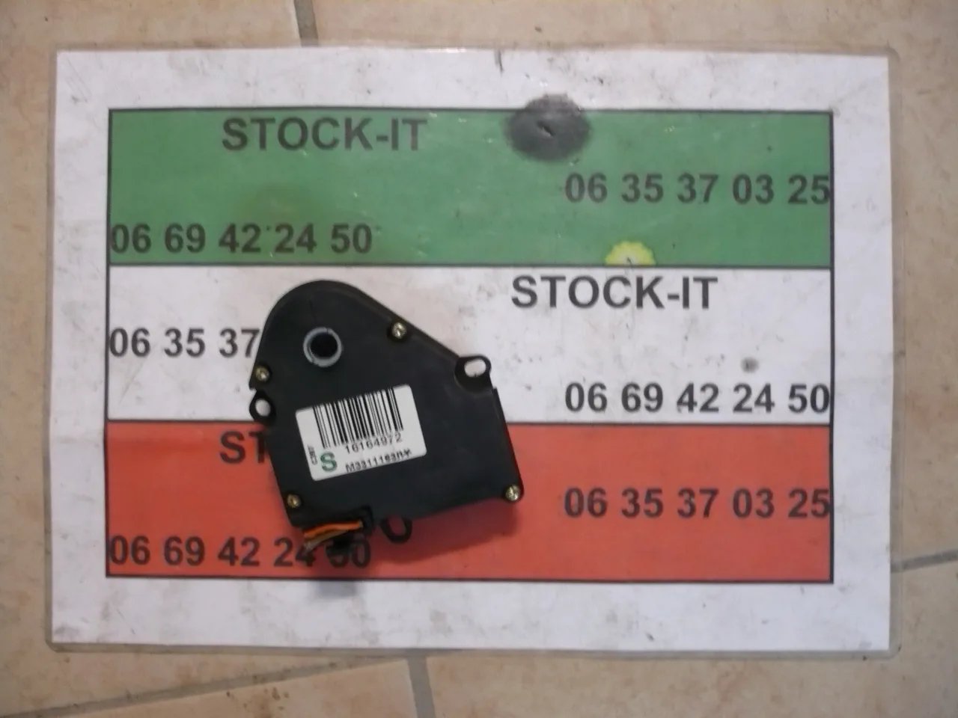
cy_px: 359
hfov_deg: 52.6
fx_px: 969
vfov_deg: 40.7
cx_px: 479
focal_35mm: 35
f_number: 2.8
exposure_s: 1/8
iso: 200
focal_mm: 5.8
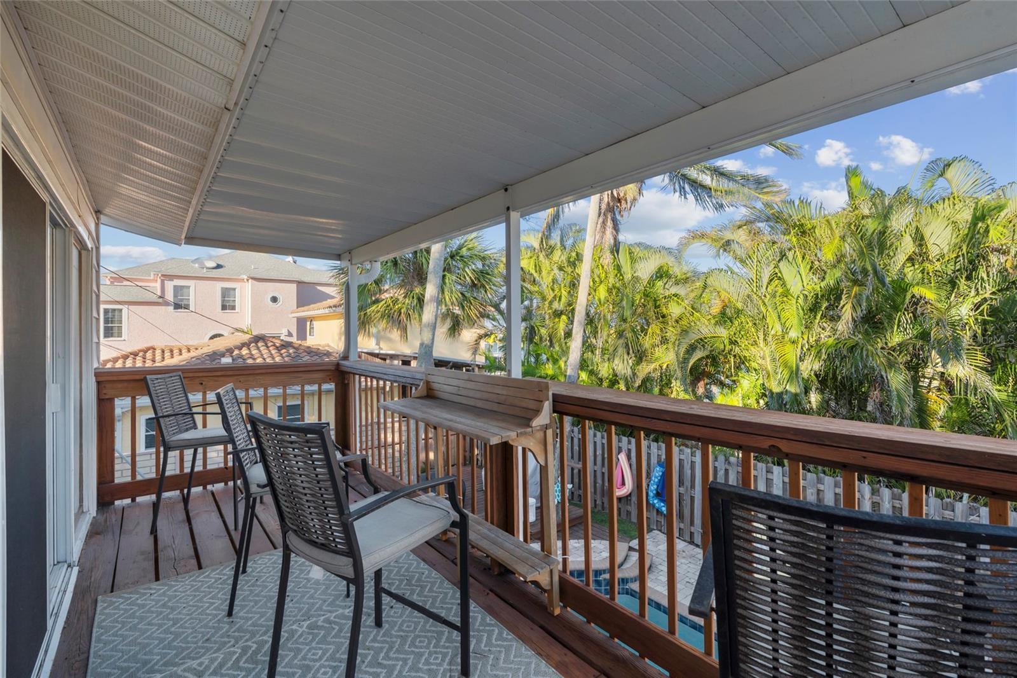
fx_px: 452
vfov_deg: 73.7
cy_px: 339
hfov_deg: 96.7
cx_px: 508
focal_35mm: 16
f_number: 9
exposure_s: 1/25
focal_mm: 16
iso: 250
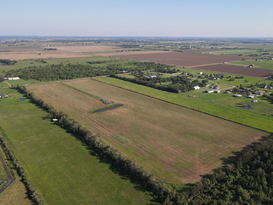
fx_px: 229
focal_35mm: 29
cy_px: 107
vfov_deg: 48.2
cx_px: 160
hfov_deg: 61.3
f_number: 2.8
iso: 100
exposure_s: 1/640
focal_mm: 4.5
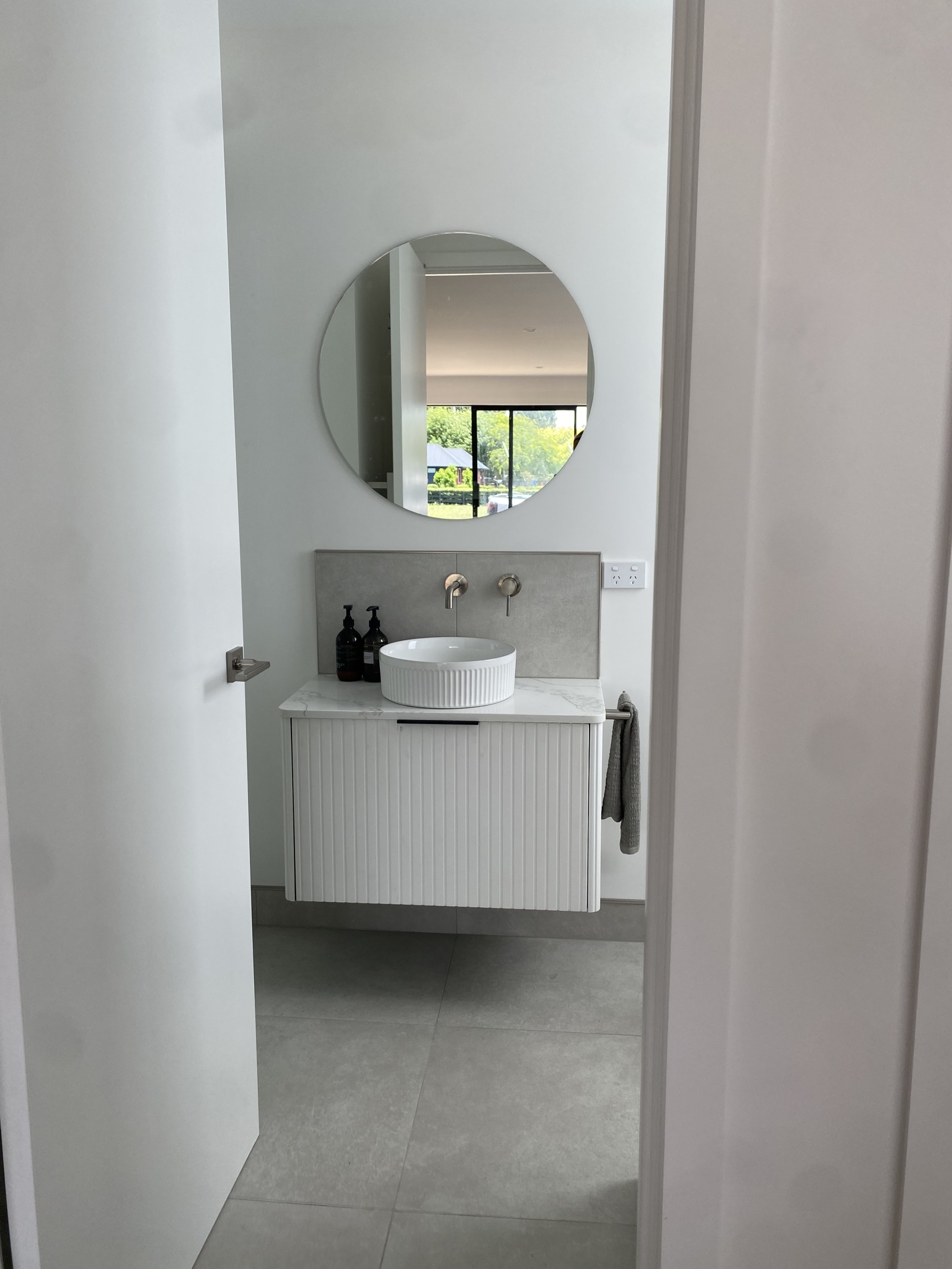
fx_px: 953
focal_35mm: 26
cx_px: 476
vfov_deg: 67.3
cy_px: 634
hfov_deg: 53.1
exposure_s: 1/246
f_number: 1.8
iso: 32
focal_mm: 4.25
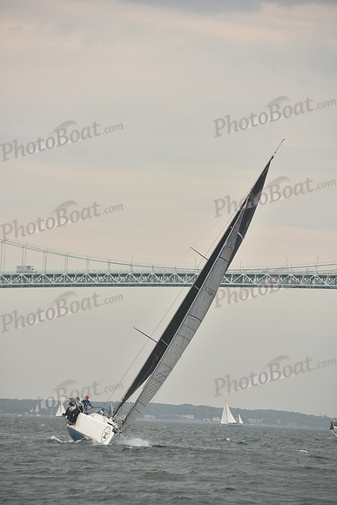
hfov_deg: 7.9
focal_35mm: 175
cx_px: 168
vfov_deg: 11.7
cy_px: 252
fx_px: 2456
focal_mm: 175
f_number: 5
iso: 250
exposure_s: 1/500
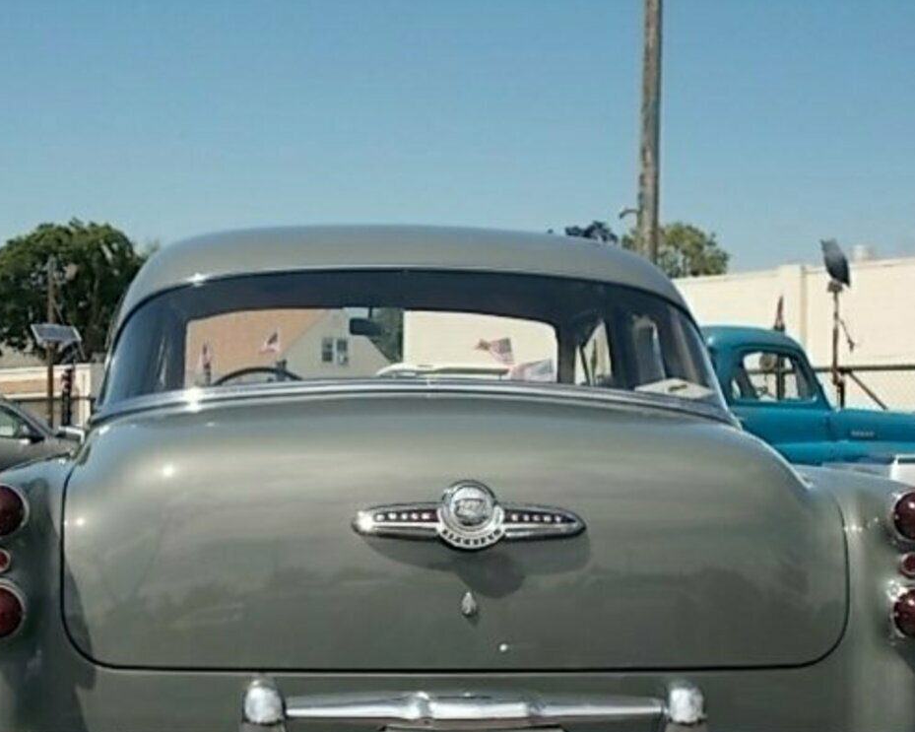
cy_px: 441
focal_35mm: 63
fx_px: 1706
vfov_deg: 24.2
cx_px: 425
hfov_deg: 30.0
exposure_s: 1/125
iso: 80
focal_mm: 9
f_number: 11.3
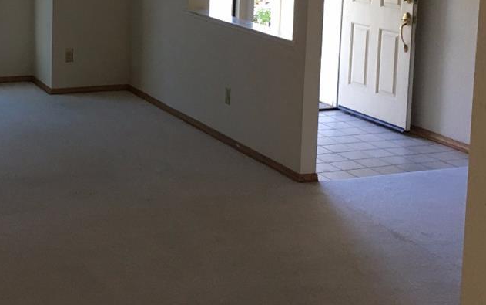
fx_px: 967
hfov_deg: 27.8
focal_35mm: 73
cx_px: 119
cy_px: 24
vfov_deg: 17.6
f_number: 2.2
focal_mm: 4.15
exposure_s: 1/30
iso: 40
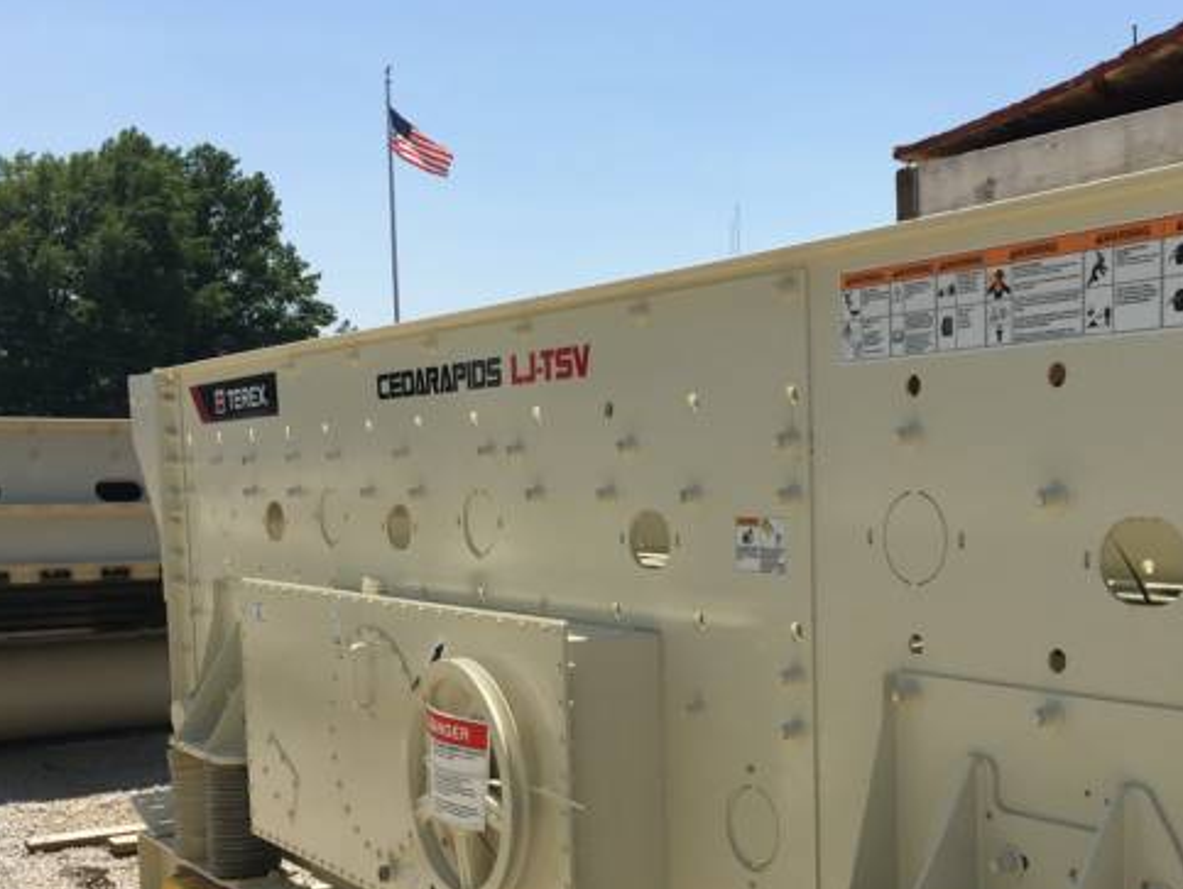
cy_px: 671
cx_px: 693
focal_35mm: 48
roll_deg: -0.7
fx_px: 1642
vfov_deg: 29.8
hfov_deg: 39.5
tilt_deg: -5.7
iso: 25
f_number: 2.2
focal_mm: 4.15
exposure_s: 1/2198
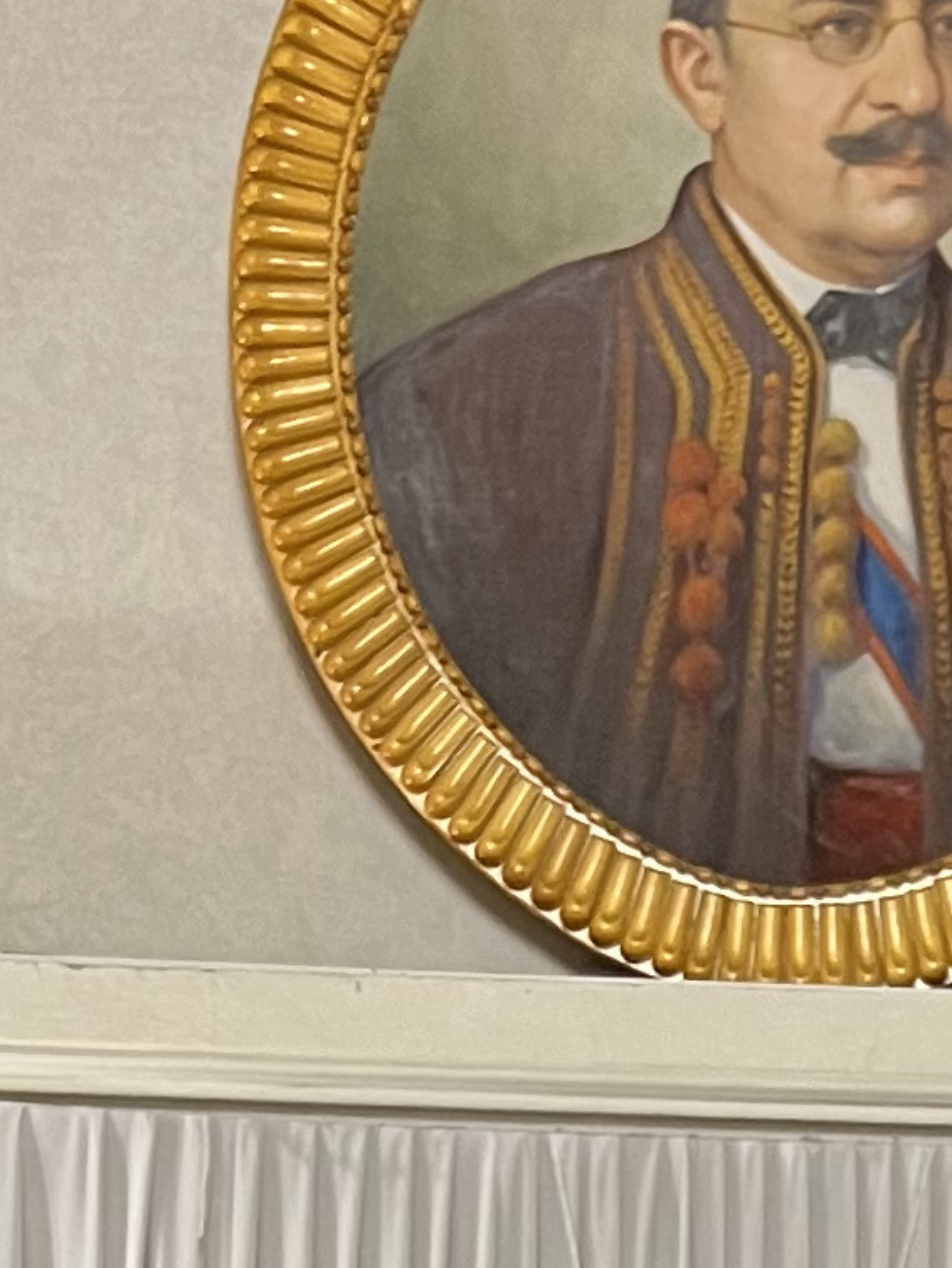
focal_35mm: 139
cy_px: 2455
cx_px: 828
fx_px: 5094
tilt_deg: +2.8
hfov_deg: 10.6
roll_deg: -2.0
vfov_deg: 12.6
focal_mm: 5.1
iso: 320
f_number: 1.6
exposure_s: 1/50
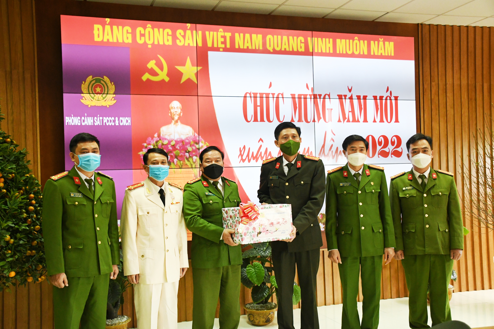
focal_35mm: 39
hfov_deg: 49.6
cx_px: 247
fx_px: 535
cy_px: 164
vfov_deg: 34.2
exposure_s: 1/200
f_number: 5
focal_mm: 26
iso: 2500
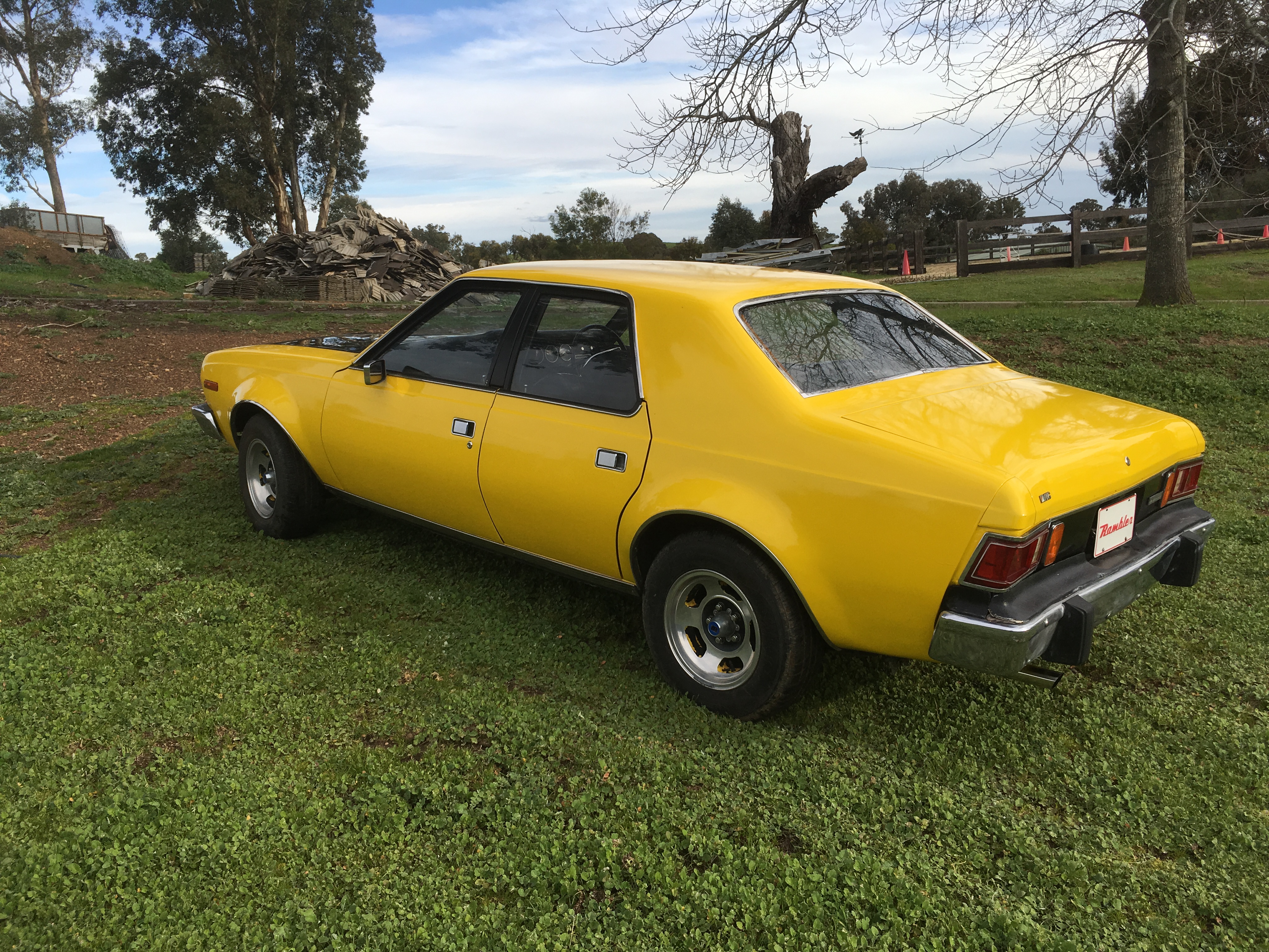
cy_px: 476
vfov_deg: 48.2
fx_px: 1063
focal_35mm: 29
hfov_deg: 61.7
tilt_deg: -11.4
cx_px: 634
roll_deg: +5.8
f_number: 2.2
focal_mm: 4.15
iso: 25
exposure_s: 1/739
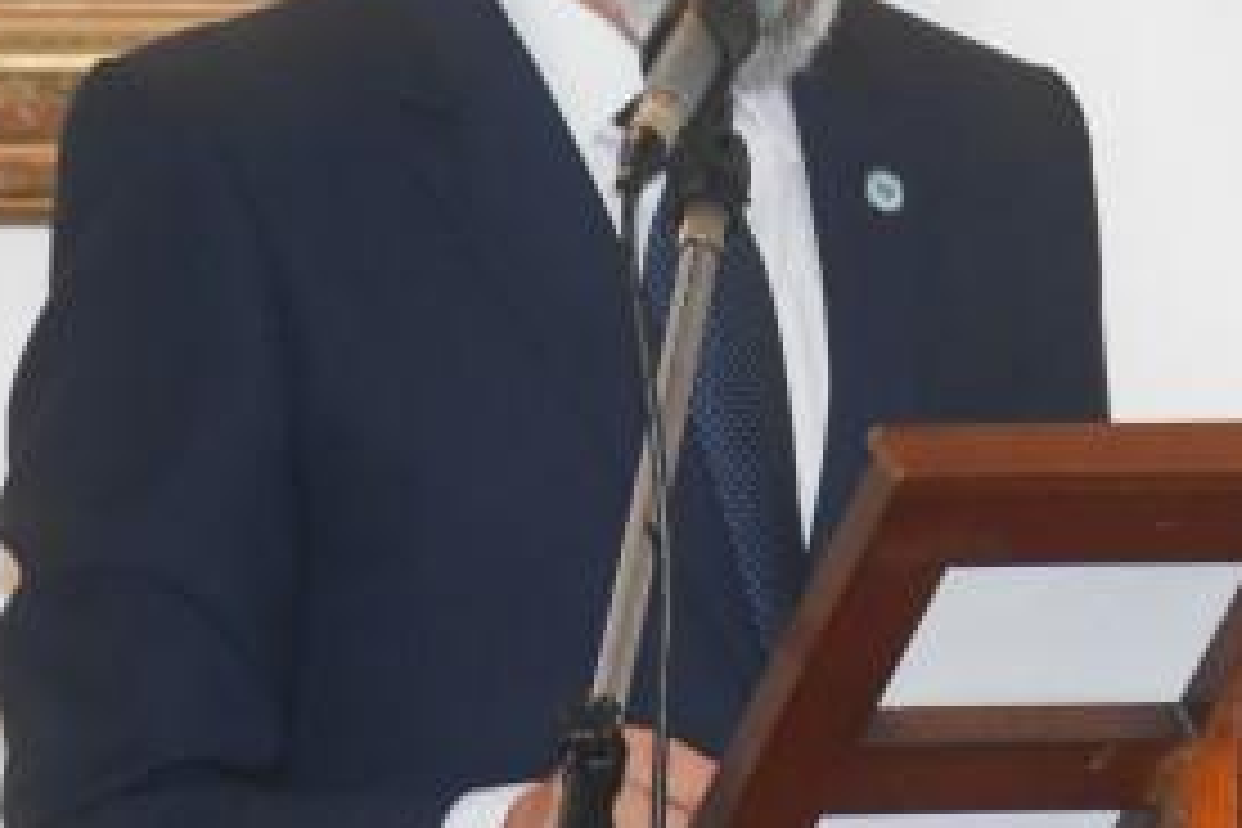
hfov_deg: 3.9
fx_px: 18244
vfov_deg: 2.6
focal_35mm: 529
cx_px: 1012
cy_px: 115
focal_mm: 95
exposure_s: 1/160
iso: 3200
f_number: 7.1
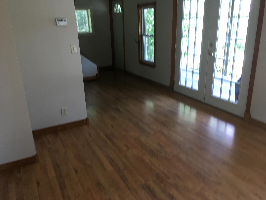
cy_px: 100
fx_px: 223
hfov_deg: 61.7
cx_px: 133
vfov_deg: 48.2
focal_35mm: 29
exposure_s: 1/30
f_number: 2.2
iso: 32
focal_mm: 4.15
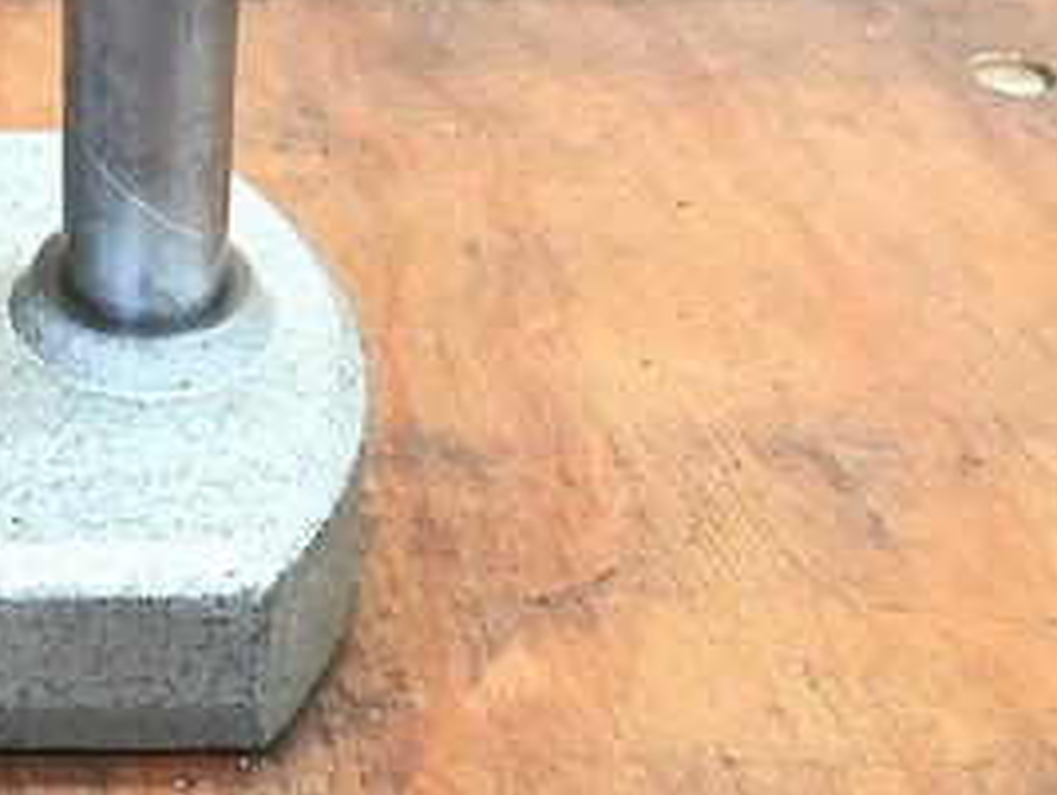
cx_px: -146
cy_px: -146
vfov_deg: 20.6
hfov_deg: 26.3
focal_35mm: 67
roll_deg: +2.1
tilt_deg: -24.5
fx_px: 2049
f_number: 1.8
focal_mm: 3.99
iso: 80
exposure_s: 1/15
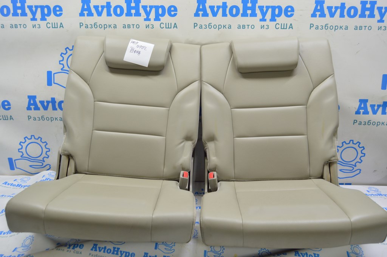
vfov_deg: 43.5
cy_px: 128
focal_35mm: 30
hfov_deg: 62.0
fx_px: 322
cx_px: 194
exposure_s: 1/20
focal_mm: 20
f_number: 5.6
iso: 400
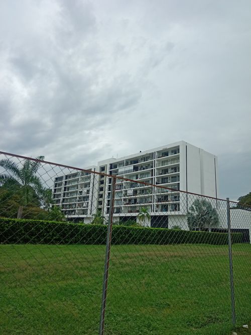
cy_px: 168
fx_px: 242
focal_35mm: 25
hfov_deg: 54.9
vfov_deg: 69.4
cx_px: 126
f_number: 2.2
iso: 103
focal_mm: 3.4
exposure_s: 1/1239
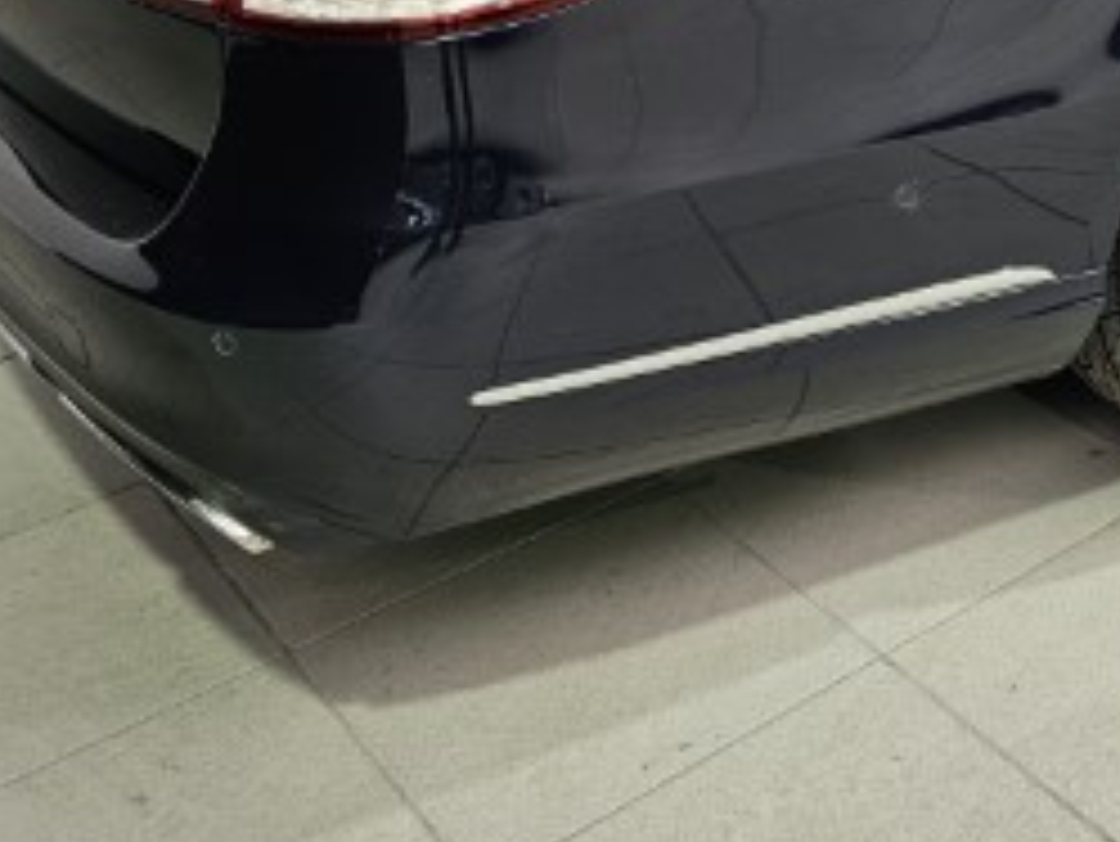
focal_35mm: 59
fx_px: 1910
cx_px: 1111
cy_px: -104
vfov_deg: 23.2
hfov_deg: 30.5
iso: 80
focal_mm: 6.3
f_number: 1.7
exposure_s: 1/100
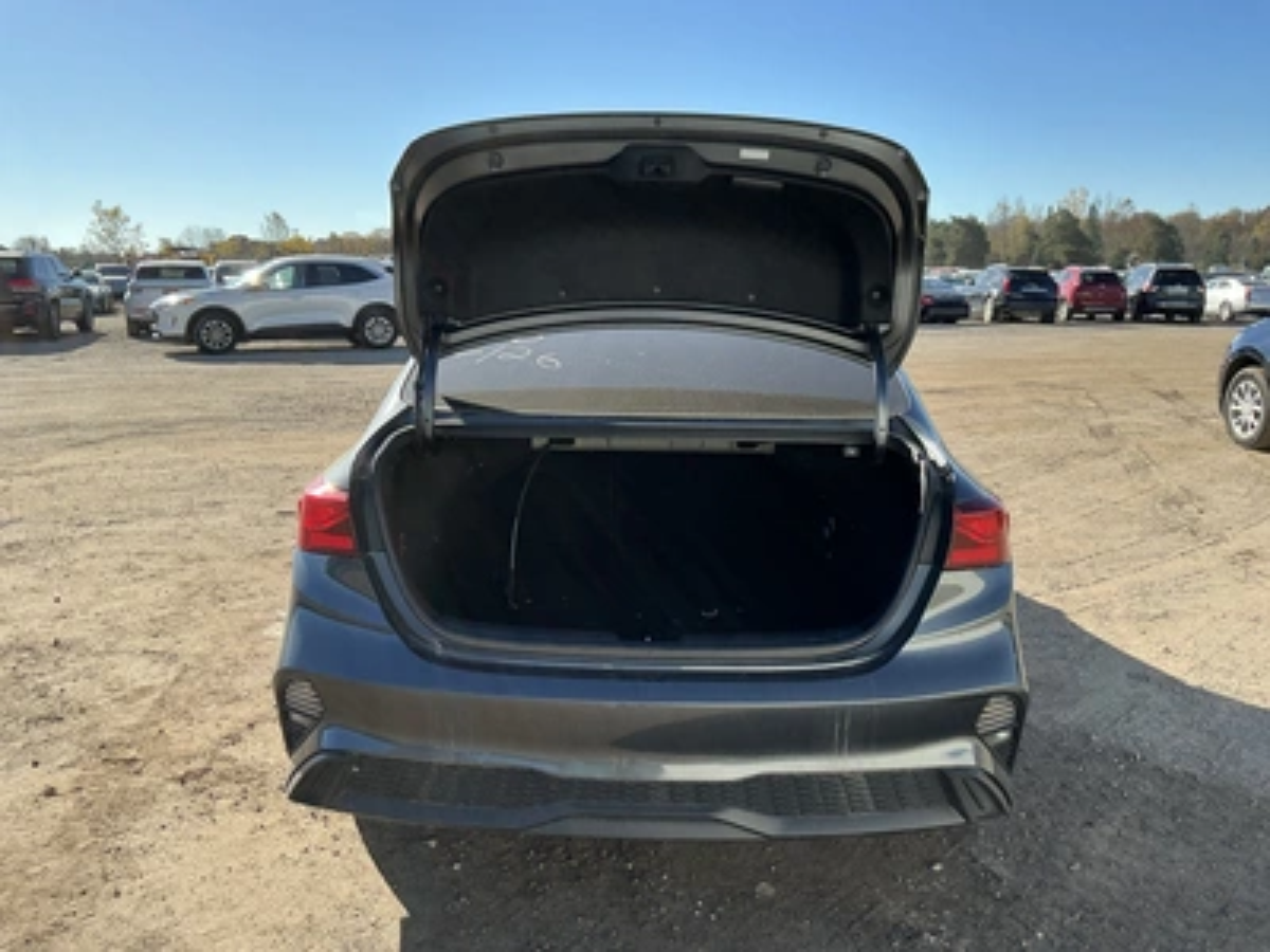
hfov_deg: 63.4
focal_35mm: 28
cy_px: 476
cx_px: 635
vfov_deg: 49.7
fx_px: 1027
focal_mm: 3
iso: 25
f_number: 1.8
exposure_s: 1/898
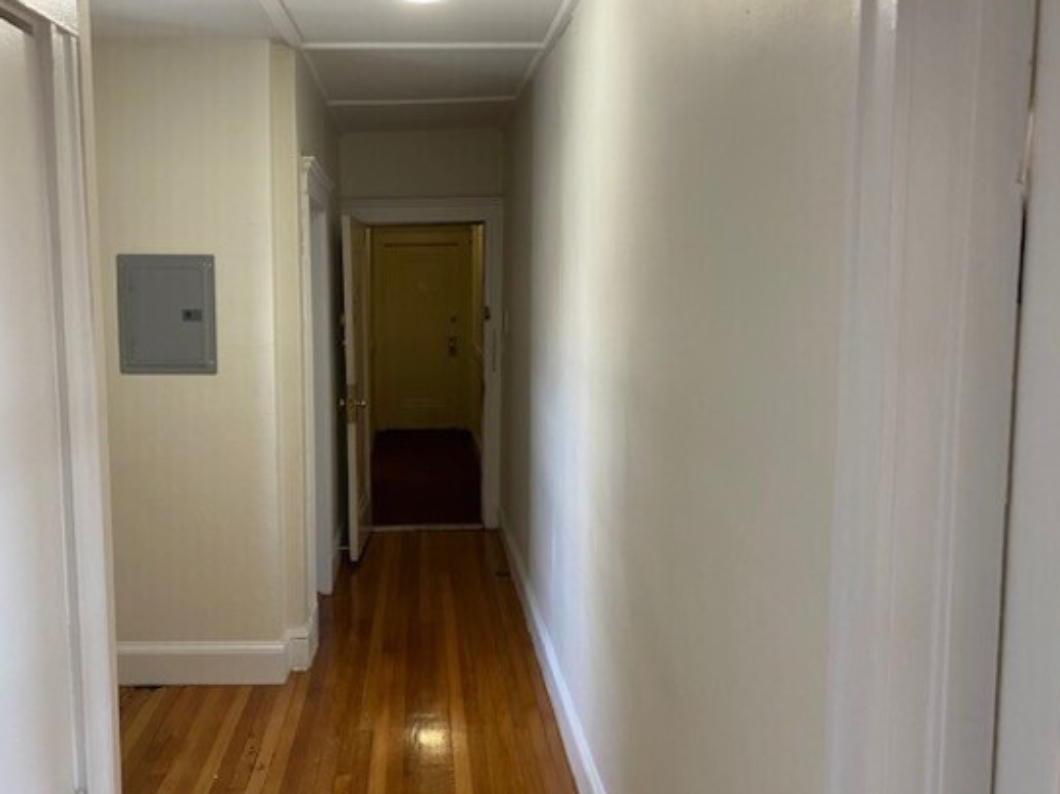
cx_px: 425
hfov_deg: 56.4
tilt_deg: -4.3
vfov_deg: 44.1
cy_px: 401
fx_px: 979
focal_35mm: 32
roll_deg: +0.7
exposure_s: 1/96
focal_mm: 4.25
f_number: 1.8
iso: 125
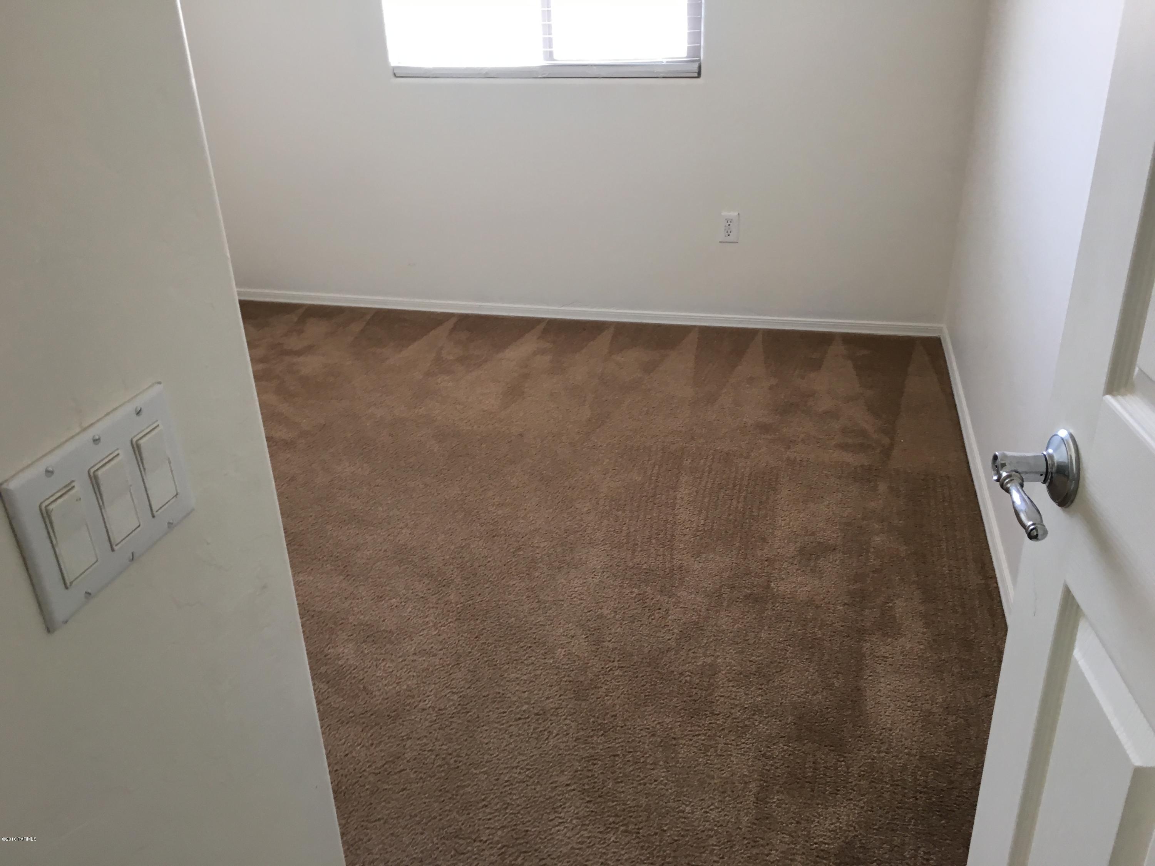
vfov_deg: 48.2
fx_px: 968
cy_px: 433
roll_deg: +3.1
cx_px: 578
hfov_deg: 61.7
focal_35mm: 29
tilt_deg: -25.5
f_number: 2.2
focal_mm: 4.15
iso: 50
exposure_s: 1/30
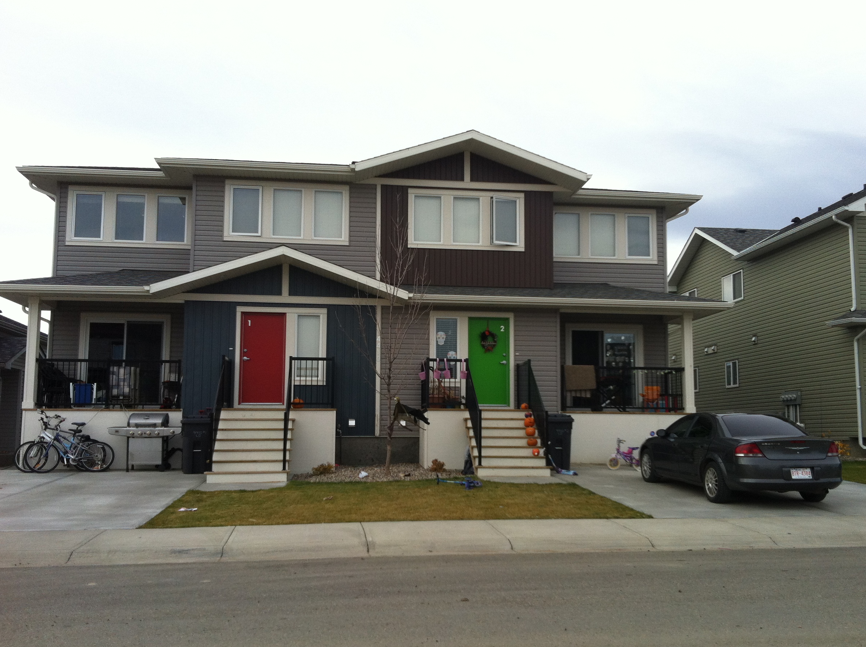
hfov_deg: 49.0
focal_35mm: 38
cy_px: 347
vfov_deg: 37.6
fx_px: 949
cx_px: 444
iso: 80
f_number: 2.8
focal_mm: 3.85
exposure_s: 1/520
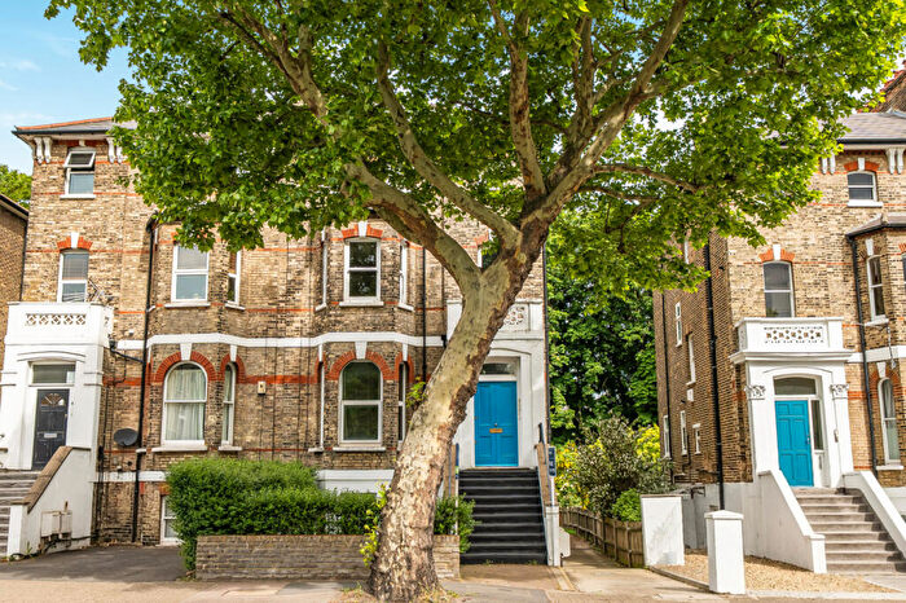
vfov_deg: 36.8
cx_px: 453
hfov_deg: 53.2
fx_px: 906
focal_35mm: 36
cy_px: 302
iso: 400
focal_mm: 24
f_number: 8
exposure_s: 1/400
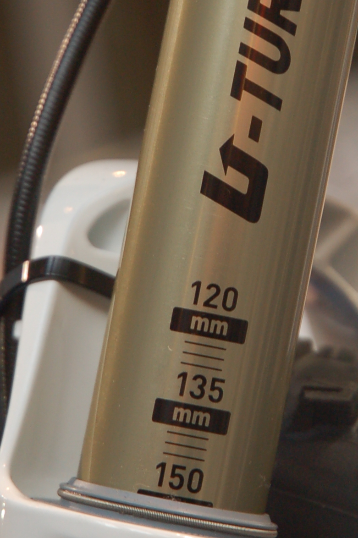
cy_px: 63
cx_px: 262
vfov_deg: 7.6
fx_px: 4018
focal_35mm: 269
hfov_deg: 5.1
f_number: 4.5
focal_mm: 70
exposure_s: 1/60
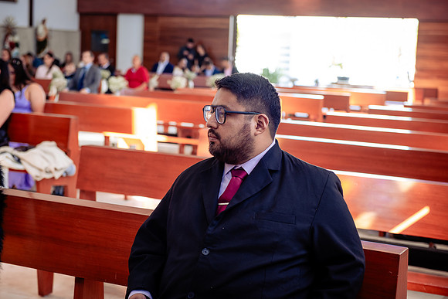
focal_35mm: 70
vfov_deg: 19.5
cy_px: 150
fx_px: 871
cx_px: 224
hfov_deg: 28.8
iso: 400
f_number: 4
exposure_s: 1/100
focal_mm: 70
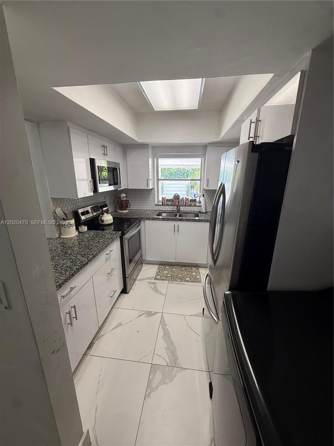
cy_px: 223
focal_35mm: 14
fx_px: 180
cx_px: 167
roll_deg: +0.0
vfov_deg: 102.1
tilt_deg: -15.3
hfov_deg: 85.7
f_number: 2.2
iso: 100
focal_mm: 2.22
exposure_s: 1/120
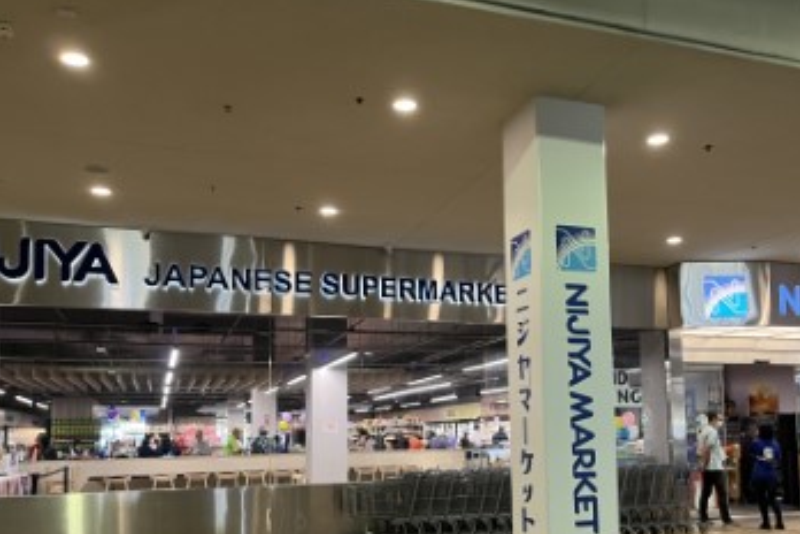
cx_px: 441
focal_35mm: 35
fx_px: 778
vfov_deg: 37.2
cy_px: 382
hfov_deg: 54.3
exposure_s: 1/60
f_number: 1.6
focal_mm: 5.1
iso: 200
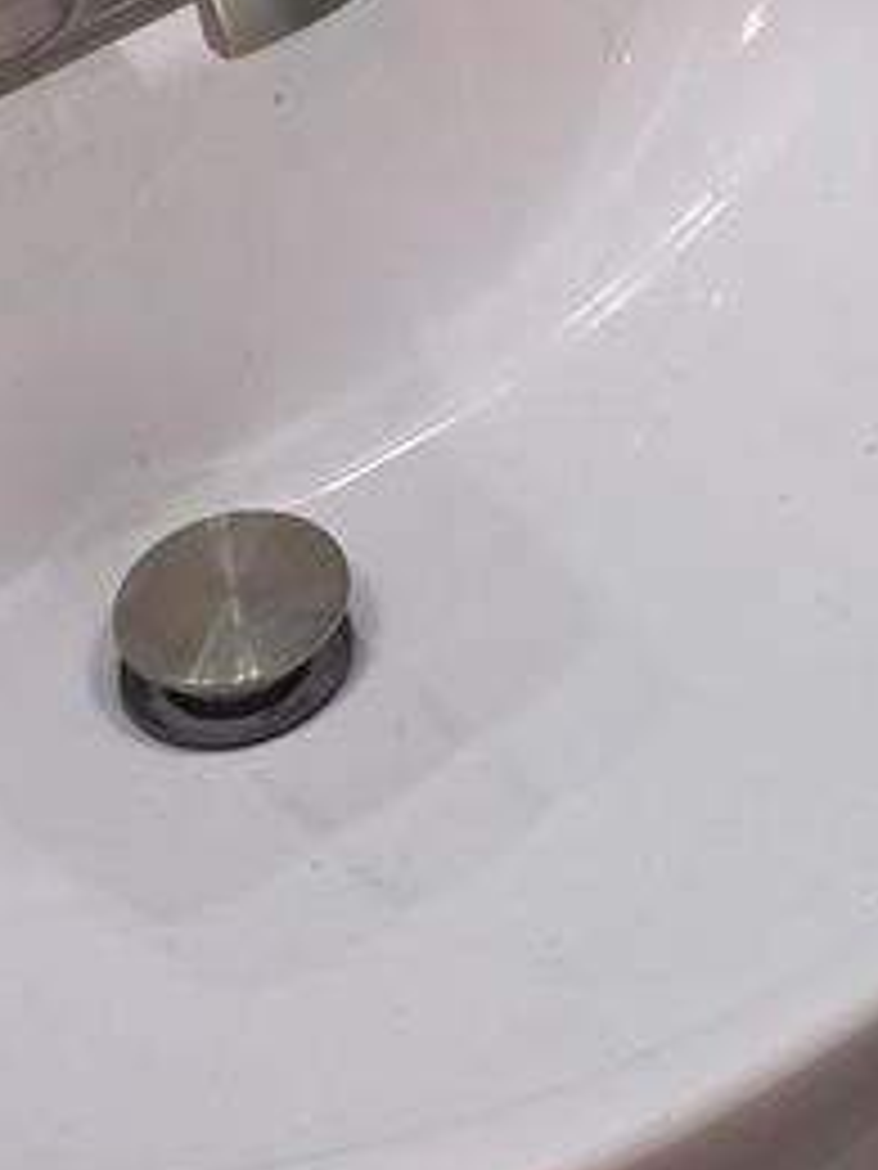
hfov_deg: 10.2
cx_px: 1643
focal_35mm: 136
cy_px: -1449
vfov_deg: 12.2
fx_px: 4599
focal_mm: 6.3
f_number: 1.7
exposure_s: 1/60
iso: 25
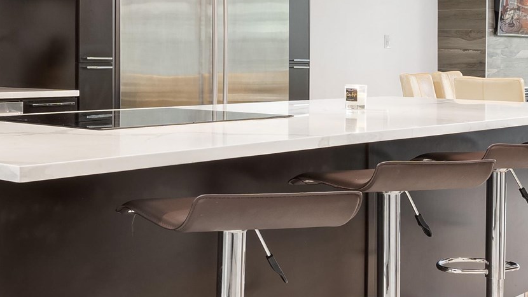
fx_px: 868
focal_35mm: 62
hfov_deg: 31.8
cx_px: 29
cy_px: 48
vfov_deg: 19.2
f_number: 8
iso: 320
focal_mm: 16
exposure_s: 1/2
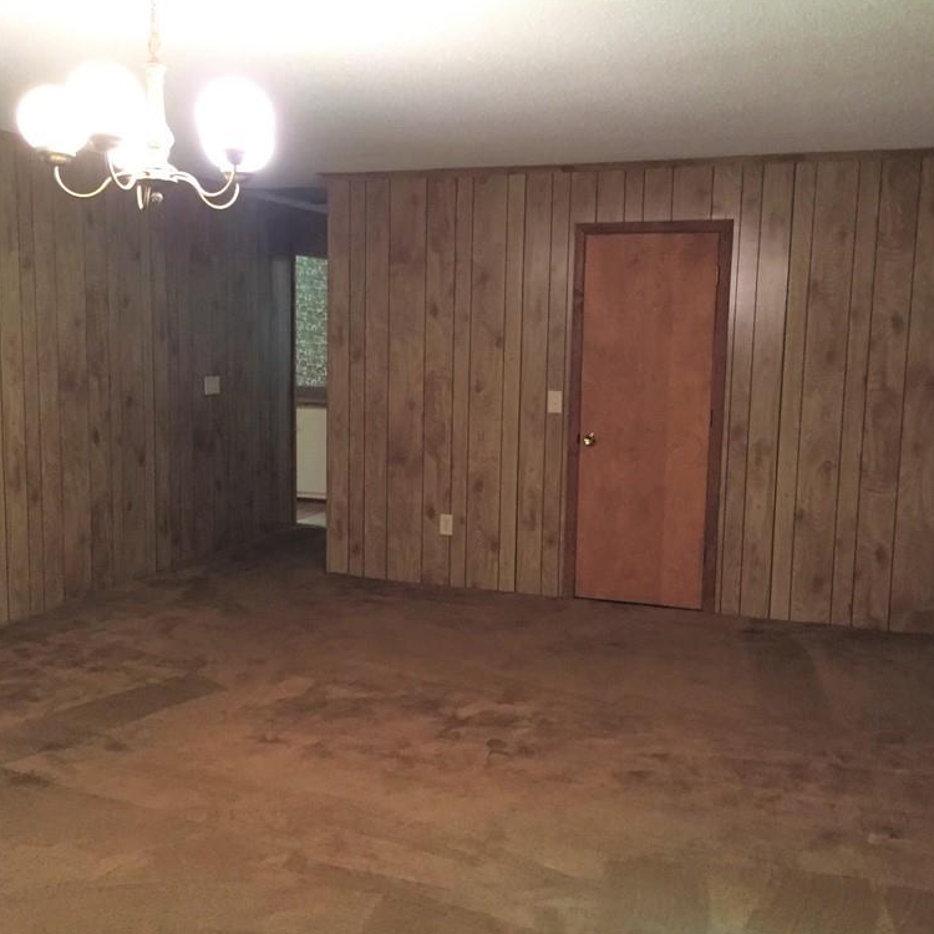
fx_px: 1068
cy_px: 471
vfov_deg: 47.2
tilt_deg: -10.2
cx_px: 465
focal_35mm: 35
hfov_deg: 47.2
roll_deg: -2.2
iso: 250
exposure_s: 1/15
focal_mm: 4.15
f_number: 2.2
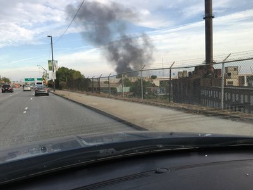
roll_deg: +3.9
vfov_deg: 48.2
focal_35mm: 29
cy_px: 95
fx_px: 212
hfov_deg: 61.7
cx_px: 126
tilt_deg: -2.1
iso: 25
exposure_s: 1/311
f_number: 2.2
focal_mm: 4.15
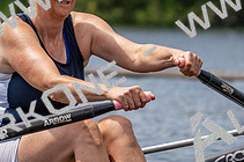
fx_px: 3729
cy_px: 57
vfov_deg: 2.5
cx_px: 91
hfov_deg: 3.7
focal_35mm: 551
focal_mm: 200
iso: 250
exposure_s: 1/1600
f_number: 5.6
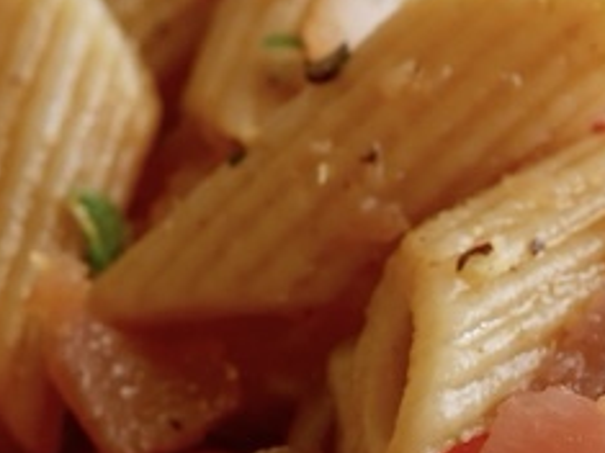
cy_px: 358
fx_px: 7669
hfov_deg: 4.5
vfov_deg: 3.4
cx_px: 638
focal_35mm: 439
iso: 200
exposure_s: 1/8
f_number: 5.6
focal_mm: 43
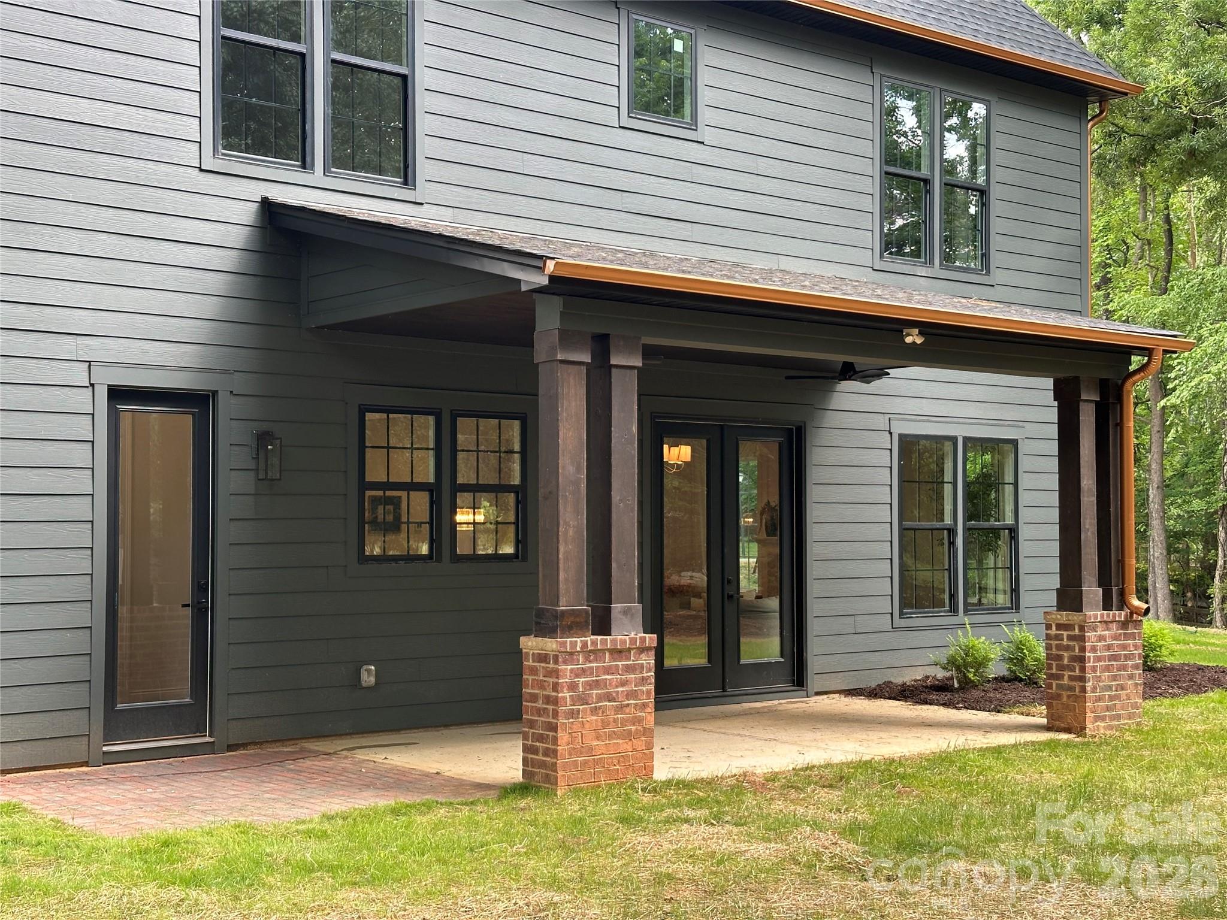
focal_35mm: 48
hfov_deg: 39.7
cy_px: 460
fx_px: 1701
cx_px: 614
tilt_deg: +2.2
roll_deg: -0.2
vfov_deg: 30.3
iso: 64
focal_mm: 6.86
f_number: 1.78
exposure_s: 1/121
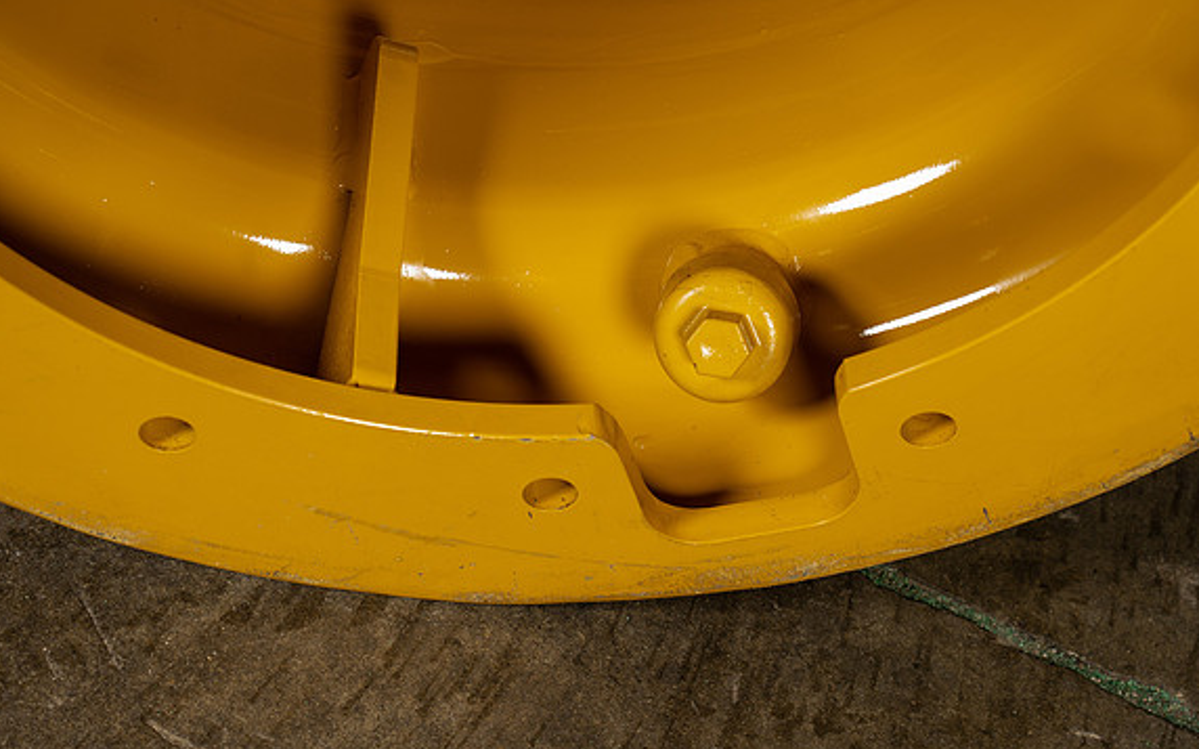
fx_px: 3005
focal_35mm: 92
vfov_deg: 14.2
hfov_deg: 22.6
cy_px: 368
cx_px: 597
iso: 800
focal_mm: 89
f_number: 5.6
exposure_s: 1/100
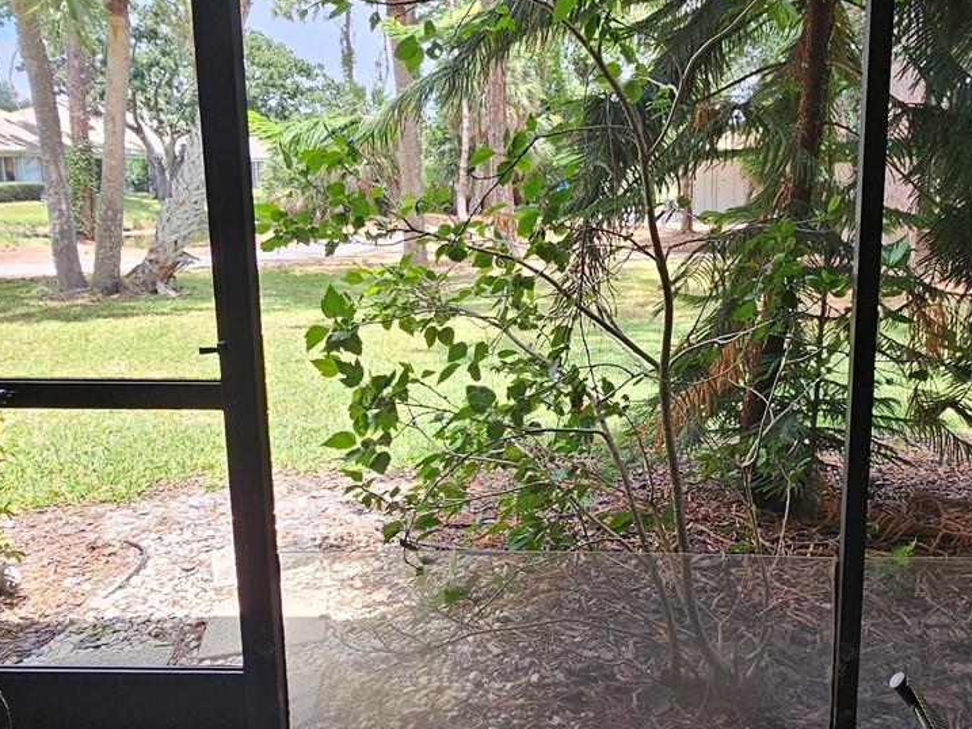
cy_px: 328
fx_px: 814
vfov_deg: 48.2
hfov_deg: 60.6
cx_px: 622
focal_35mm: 29
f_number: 2.2
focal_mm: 2.2
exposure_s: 1/127
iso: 50
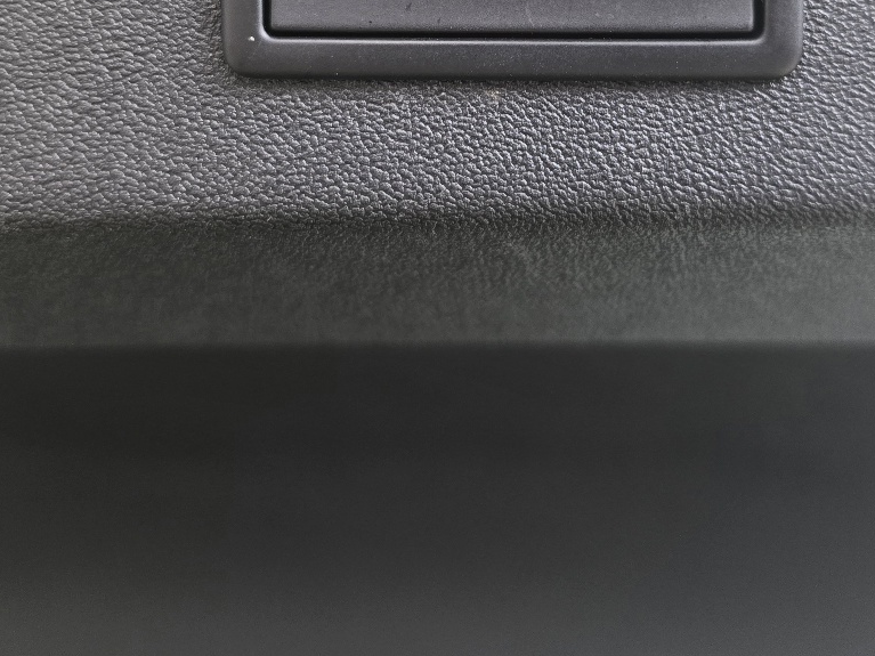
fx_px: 1213
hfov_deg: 39.6
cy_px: -17
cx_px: 504
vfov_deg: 28.2
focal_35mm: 48
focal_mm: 6.3
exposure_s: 1/50.3
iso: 200
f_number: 1.7
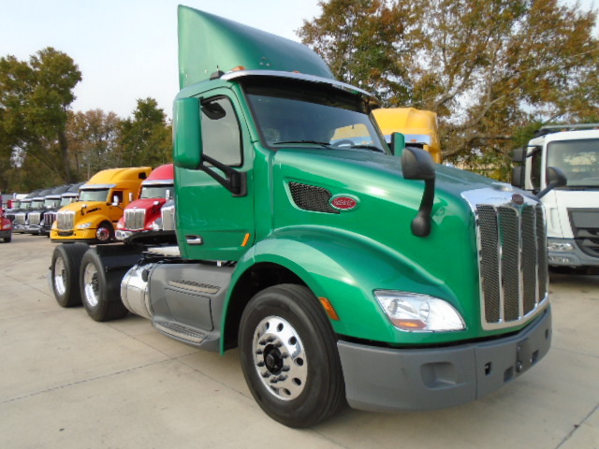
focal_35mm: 26
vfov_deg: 53.1
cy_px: 224
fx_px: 450
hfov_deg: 67.3
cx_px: 300
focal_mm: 4.6
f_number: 3.2
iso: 100
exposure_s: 1/320
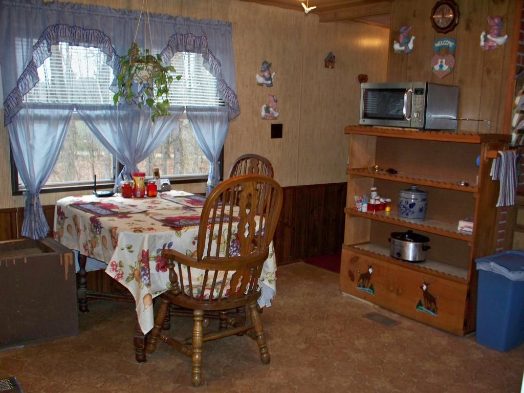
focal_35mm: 35
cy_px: 196
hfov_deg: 52.6
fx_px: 530
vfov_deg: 40.7
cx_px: 262
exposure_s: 1/30
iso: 200
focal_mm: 7.54
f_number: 2.8
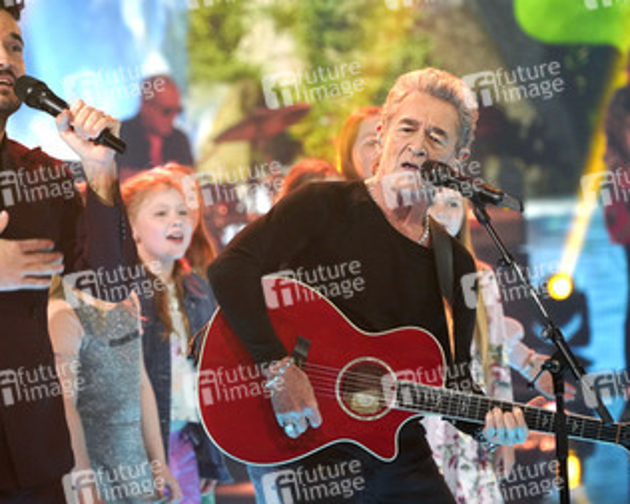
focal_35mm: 268
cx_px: 260
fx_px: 4999
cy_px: 235
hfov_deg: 7.2
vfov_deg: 5.8
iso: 3200
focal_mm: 200
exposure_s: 1/160
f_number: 5.6
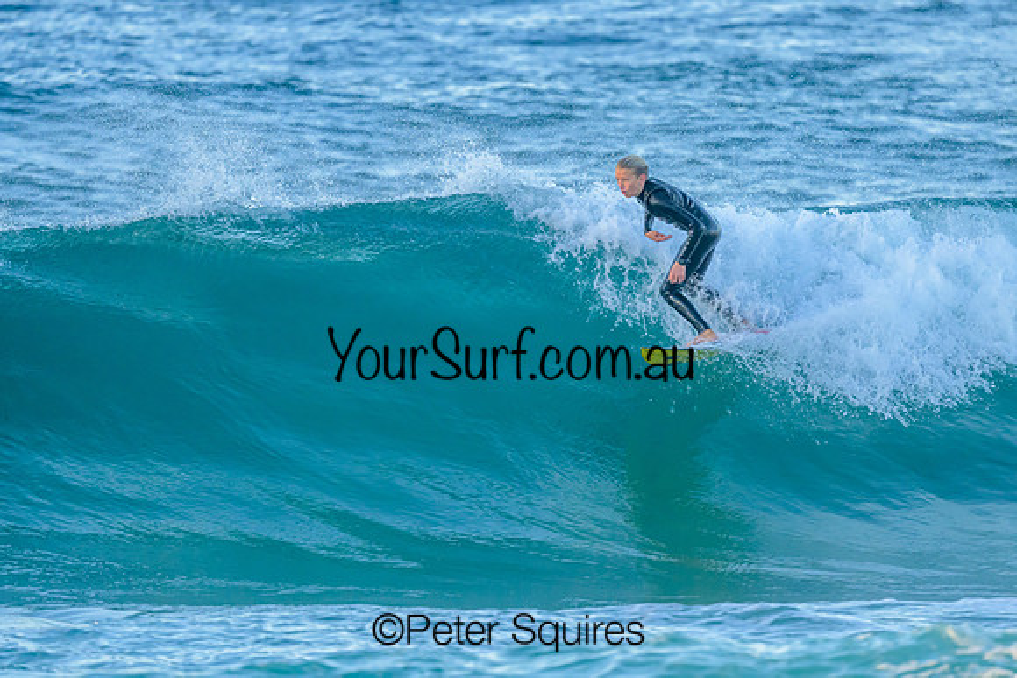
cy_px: 308
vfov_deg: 1.4
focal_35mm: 953
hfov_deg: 2.2
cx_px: 606
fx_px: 26918
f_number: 6.3
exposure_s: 1/1600
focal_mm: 800
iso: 1400
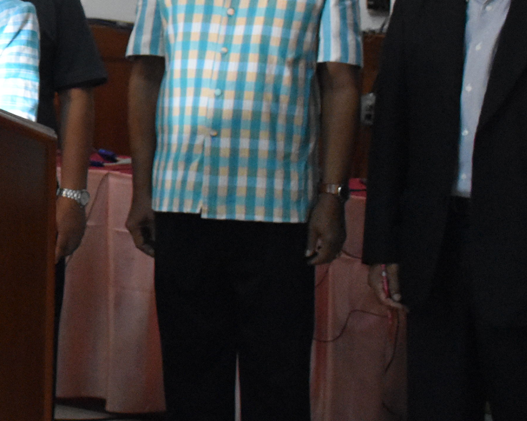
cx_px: -155
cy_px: -2
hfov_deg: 17.3
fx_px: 1622
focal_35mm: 104
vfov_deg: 14.6
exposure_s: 1/60
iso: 4500
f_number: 3.5
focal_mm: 22
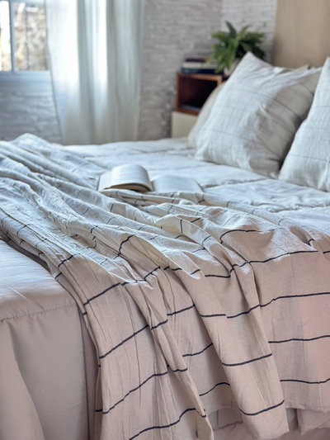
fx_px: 610
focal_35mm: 48
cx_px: 165
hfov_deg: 30.3
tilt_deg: -14.9
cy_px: 220
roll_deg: -2.6
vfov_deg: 39.6
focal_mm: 6.86
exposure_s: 1/45
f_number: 1.78
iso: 400
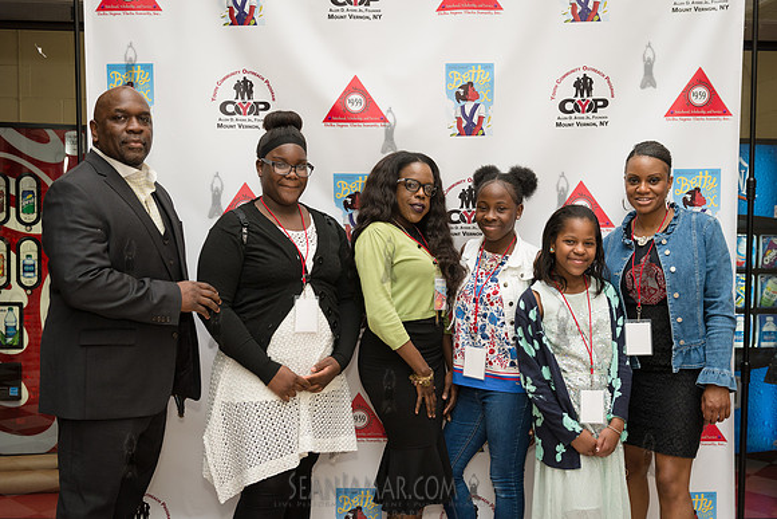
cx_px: 388
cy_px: 260
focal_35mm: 42
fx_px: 907
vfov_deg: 31.9
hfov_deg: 46.4
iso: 640
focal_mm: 42
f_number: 4
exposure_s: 1/500
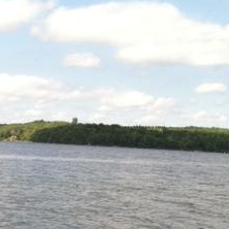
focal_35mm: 89
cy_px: 307
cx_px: 74
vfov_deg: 18.1
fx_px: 666
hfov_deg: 19.4
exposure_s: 1/769
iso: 80
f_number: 2.8
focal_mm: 3.85
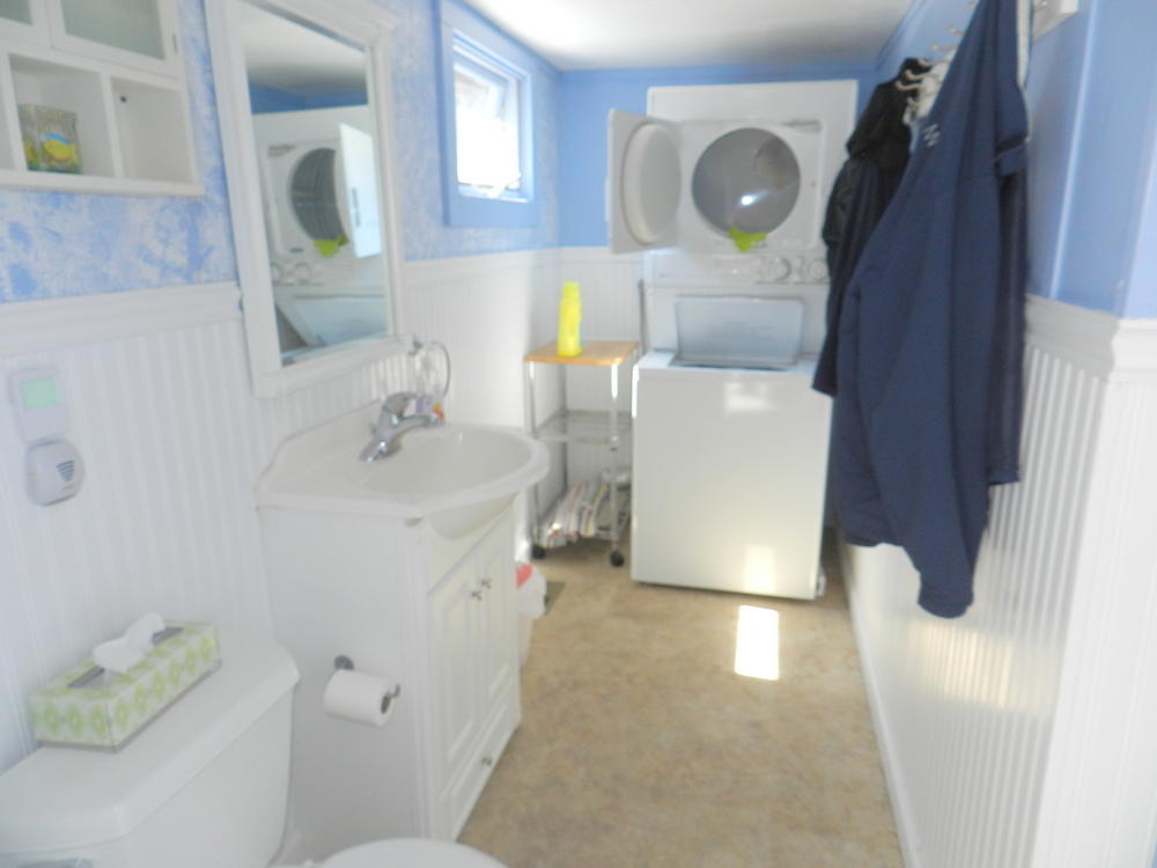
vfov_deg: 58.9
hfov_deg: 73.9
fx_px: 769
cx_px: 578
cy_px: 434
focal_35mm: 23
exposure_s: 1/50
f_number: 3.4
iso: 160
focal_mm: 4
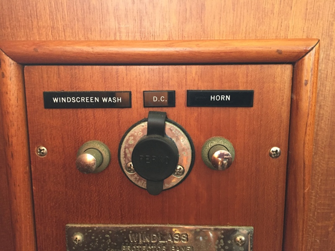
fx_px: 281
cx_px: 168
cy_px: 126
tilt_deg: -4.9
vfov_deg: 48.2
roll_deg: -1.2
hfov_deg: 61.7
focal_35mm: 29
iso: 160
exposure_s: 1/30
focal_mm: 4.15
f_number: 2.2
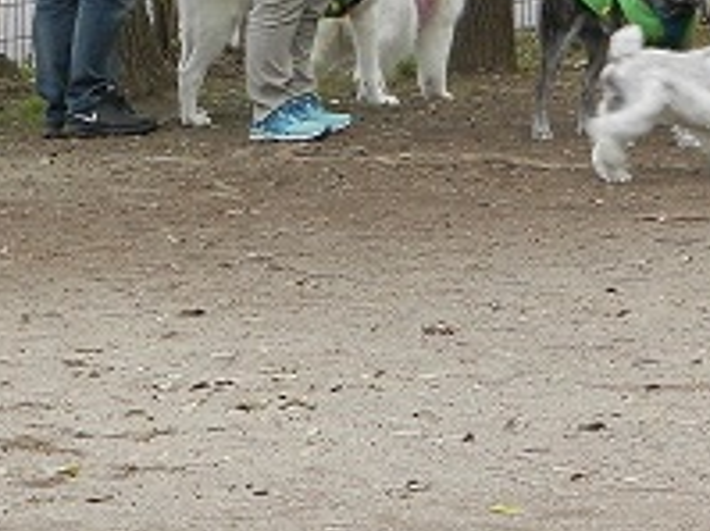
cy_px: 107
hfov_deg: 5.0
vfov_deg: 3.8
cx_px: 307
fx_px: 8076
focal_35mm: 394
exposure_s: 1/60
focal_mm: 27.4
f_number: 4.9
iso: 200
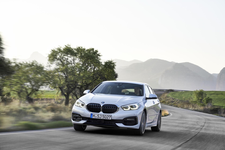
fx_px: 475
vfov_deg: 17.9
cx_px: 112
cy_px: 75
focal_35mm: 76
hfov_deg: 26.7
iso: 200
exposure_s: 1/30
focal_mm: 76
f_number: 10
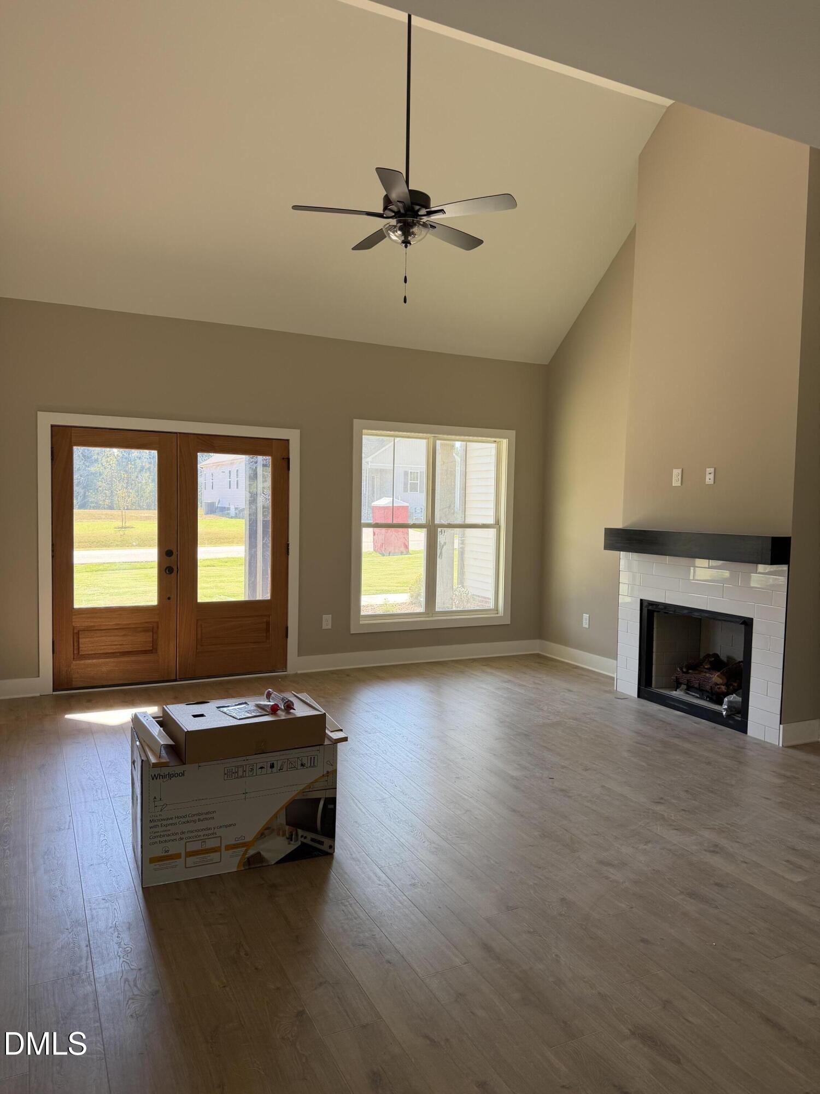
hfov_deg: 56.8
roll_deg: -1.4
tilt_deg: -3.8
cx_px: 410
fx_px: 758
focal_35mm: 24
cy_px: 547
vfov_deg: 71.6
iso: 80
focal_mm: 6.76
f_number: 1.78
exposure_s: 1/208
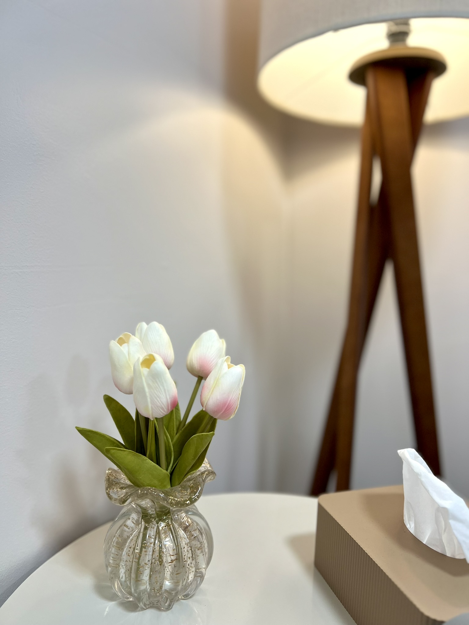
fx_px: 470
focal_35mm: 26
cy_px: 312
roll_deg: -1.6
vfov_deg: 67.3
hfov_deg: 53.1
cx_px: 234
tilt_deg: -7.1
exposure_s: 1/60
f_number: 1.5
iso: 64
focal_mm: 5.7
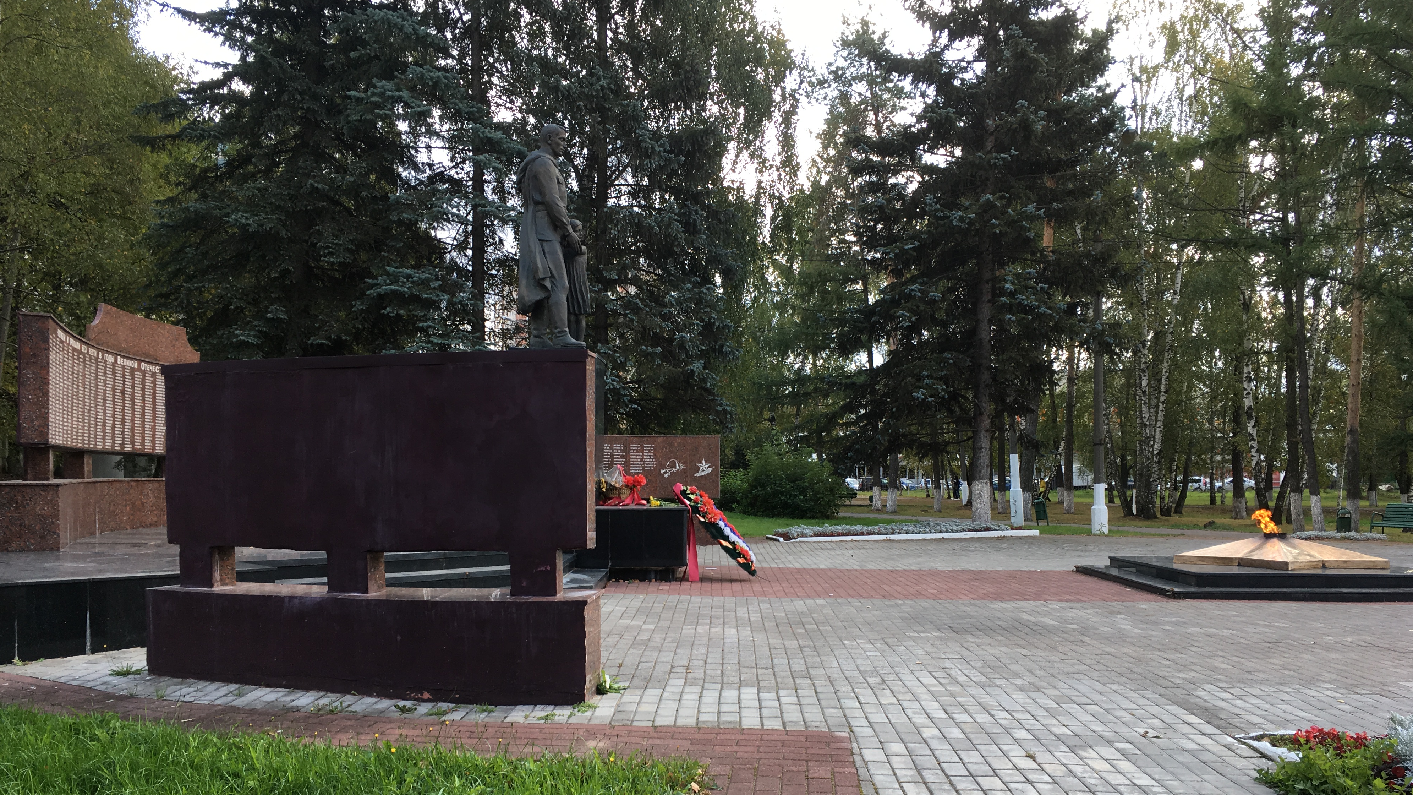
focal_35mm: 32
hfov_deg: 61.0
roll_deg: +0.1
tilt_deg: -1.2
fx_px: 1199
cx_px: 713
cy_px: 506
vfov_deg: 36.4
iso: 25
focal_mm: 4.15
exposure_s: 1/169
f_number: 2.2
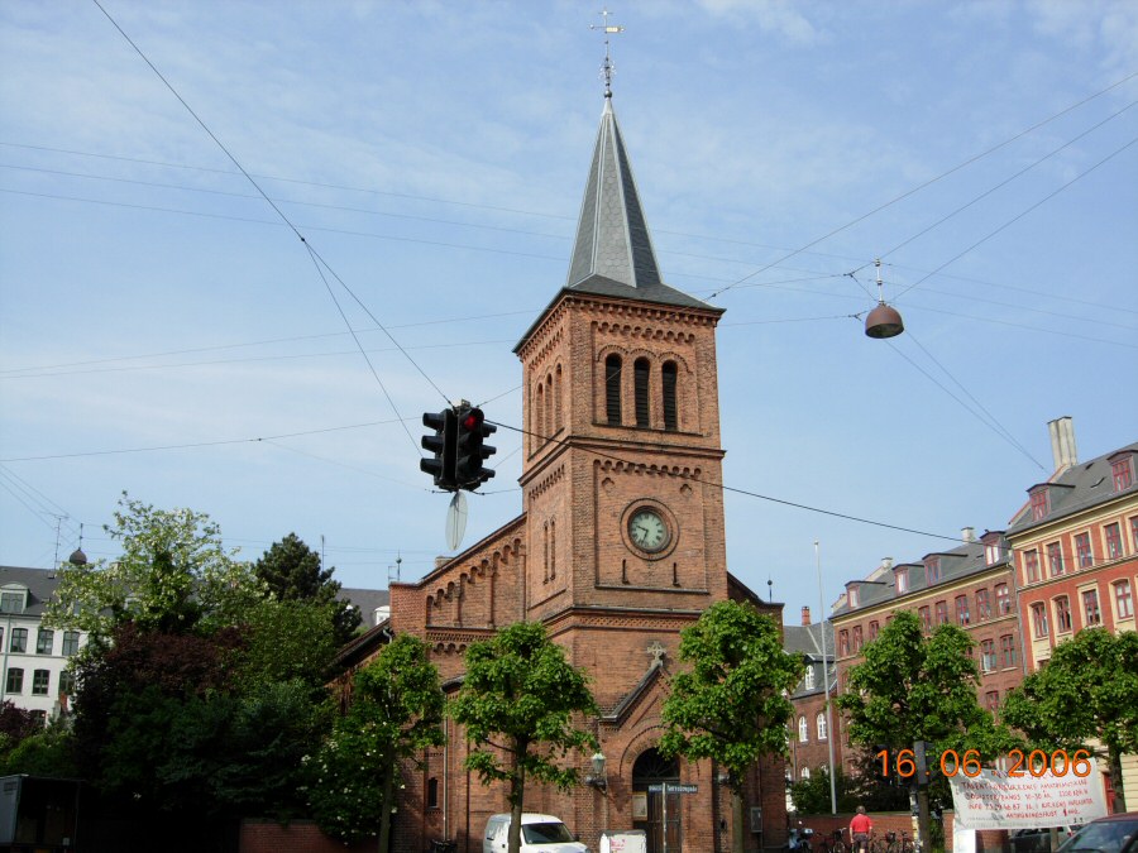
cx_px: 569
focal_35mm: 36
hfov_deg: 51.4
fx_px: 1183
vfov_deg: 39.7
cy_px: 426
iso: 50
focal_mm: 7.5
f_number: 5.4
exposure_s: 1/342
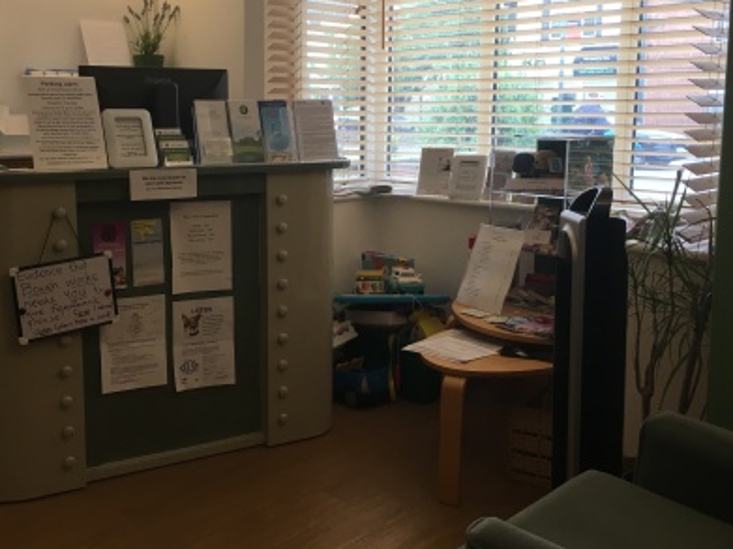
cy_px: 219
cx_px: 306
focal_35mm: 38
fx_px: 804
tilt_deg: -5.6
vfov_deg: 37.6
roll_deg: +0.7
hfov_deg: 48.8
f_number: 2.2
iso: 25
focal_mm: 4.15
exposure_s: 1/33
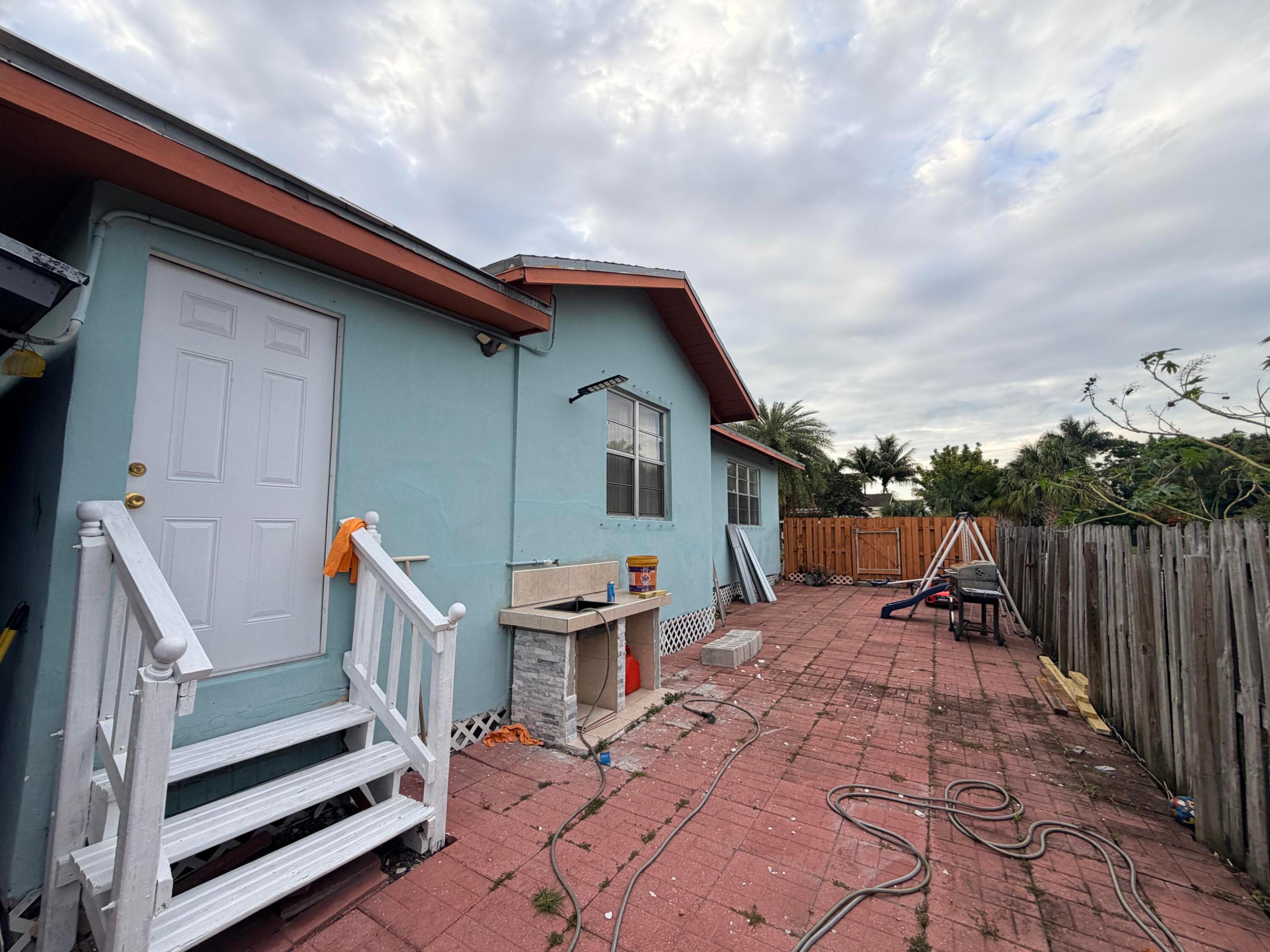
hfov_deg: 102.1
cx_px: 635
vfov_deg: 85.7
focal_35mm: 14
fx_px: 514
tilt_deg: +7.1
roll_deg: +0.6
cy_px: 476
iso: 50
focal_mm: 2.22
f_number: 2.2
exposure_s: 1/293
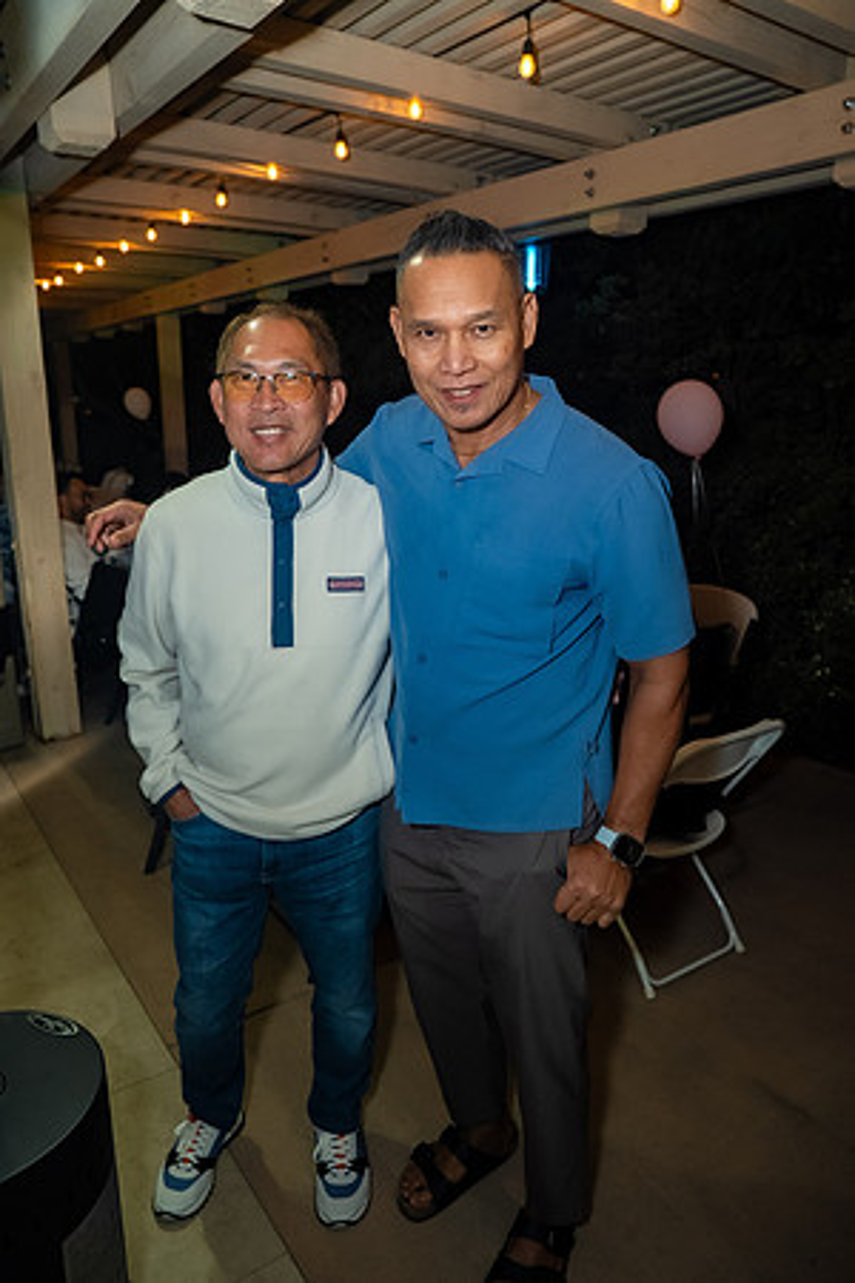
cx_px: 428
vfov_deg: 73.7
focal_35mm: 24
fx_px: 855
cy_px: 642
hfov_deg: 53.1
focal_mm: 24
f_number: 3.2
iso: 1000
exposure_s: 1/160
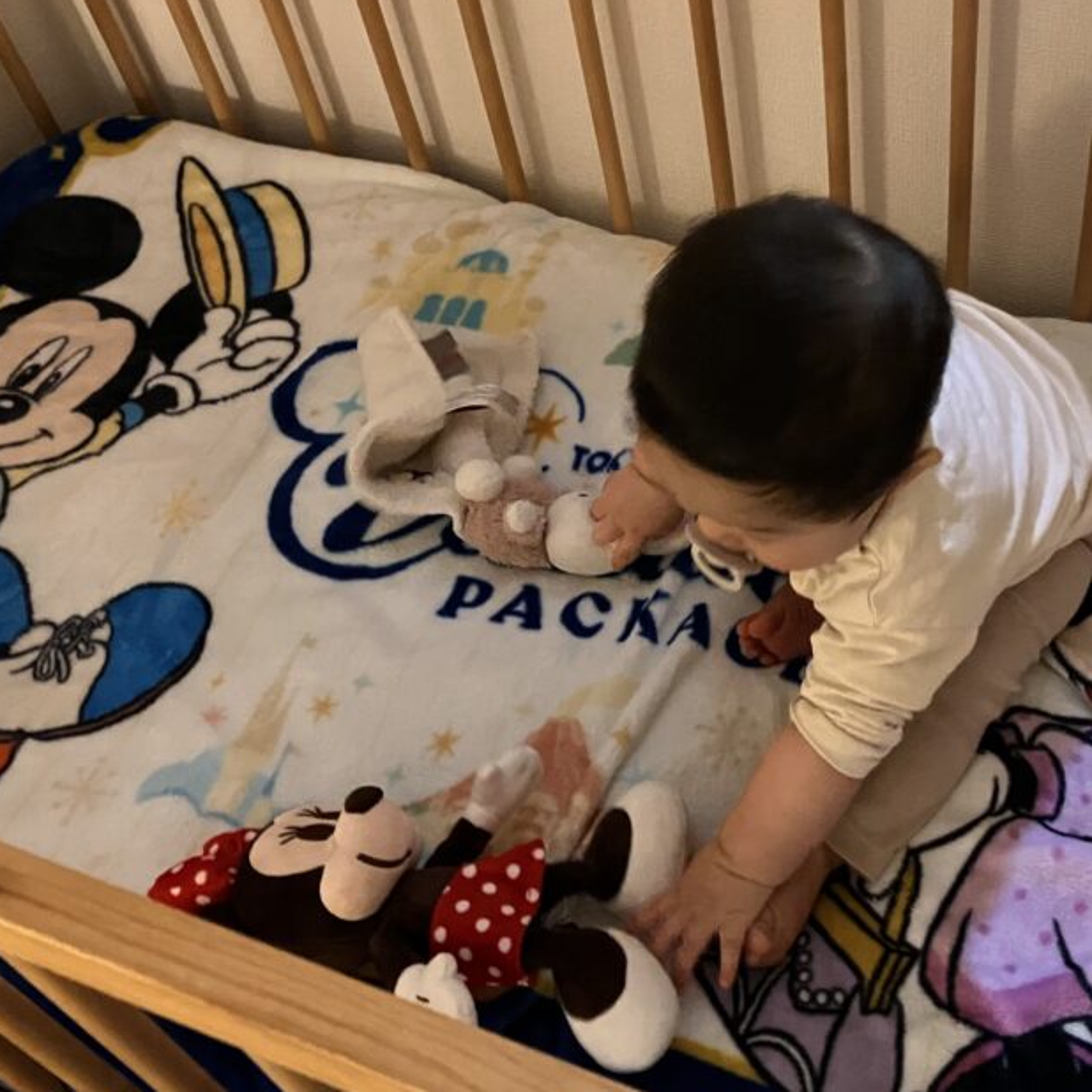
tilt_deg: -51.0
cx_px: 783
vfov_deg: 40.9
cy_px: 527
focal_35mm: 41
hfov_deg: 40.1
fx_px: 1463
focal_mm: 3.99
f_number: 1.8
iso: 800
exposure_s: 1/15
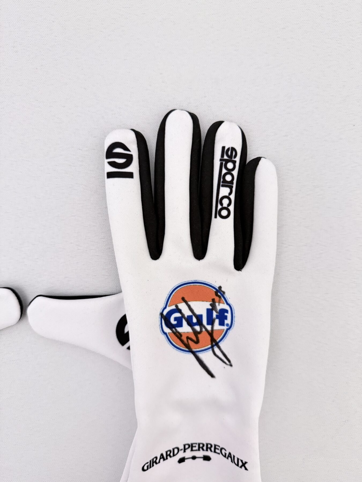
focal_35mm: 24
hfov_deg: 56.8
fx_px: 335
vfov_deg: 71.6
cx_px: 181
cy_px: 241
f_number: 1.78
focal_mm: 6.76
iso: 640
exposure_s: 1/50
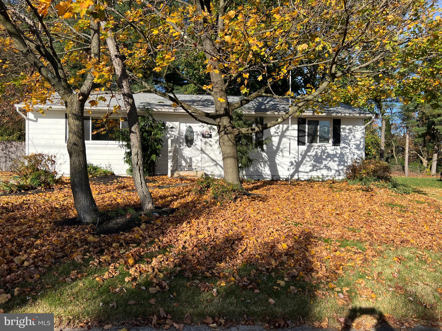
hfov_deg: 67.3
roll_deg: -0.6
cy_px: 166
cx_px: 221
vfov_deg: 53.1
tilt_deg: -0.9
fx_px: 332
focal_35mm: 26
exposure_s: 1/2841
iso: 50
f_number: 1.5
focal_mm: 5.7
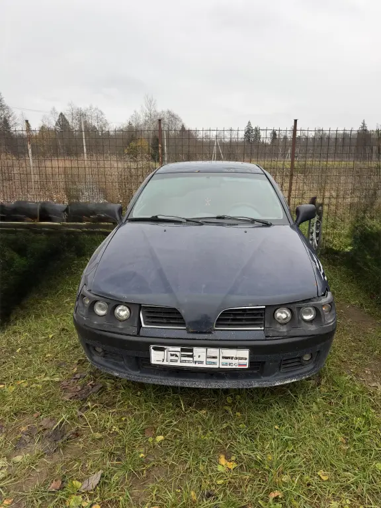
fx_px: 352
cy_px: 254
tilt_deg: -14.0
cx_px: 190
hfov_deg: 56.8
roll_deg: -1.1
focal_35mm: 24
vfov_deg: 71.6
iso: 64
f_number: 1.78
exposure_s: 1/183
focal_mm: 6.76
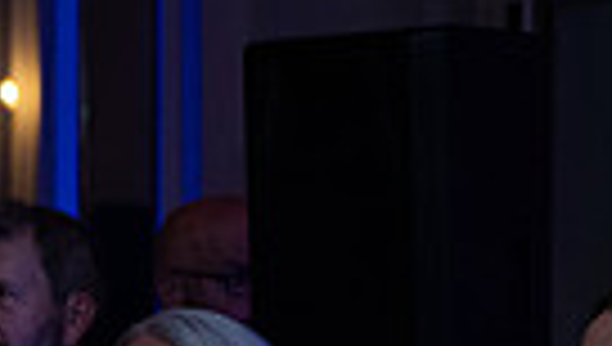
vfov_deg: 4.3
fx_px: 4502
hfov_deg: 7.5
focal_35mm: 277
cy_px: 717
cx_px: -540
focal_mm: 62
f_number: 3.5
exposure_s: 1/160
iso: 640
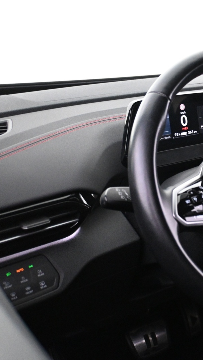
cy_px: 180
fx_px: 497
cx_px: 247
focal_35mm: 52
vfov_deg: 39.9
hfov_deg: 21.4
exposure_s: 1/30
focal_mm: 22
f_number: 4
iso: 4000
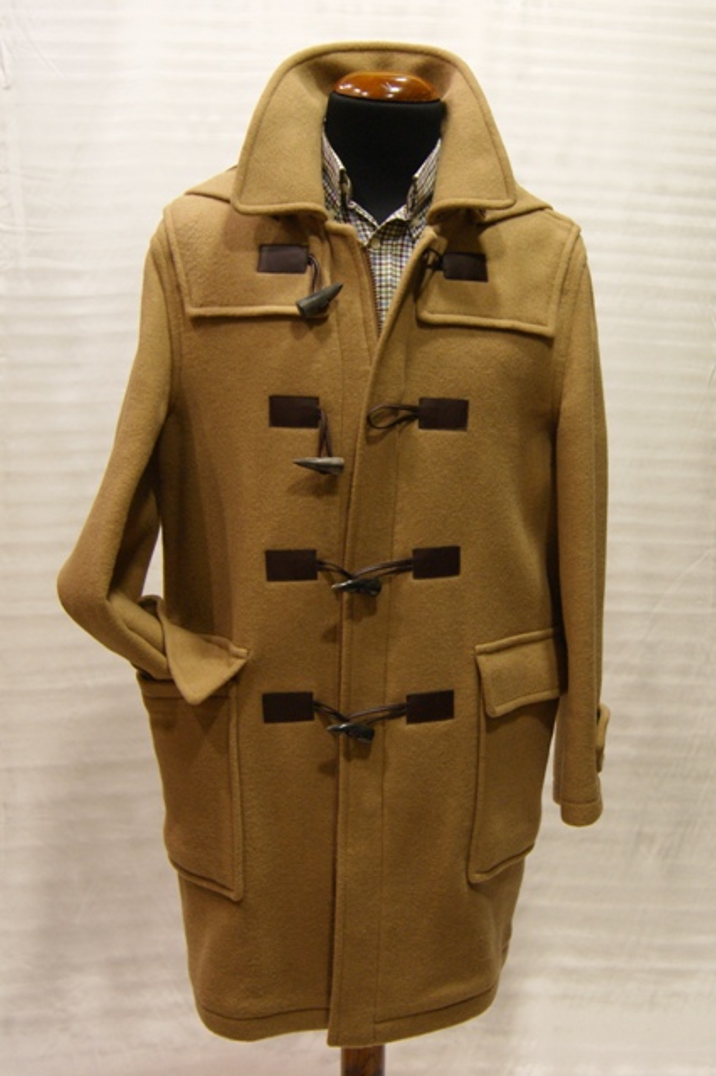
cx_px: 358
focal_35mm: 27
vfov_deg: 67.4
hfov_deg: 47.9
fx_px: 806
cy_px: 538
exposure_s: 1/20
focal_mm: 18
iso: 400
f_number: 3.5
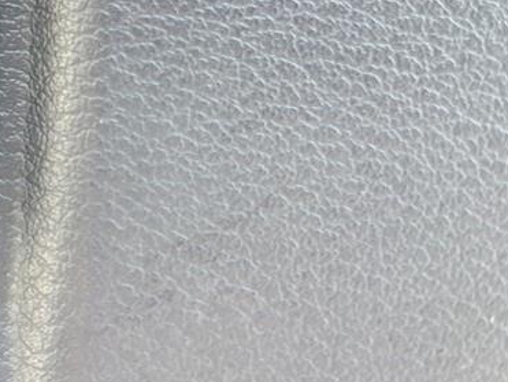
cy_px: -58
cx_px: -557
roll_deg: -5.5
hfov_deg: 14.2
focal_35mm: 112
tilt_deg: +21.9
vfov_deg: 13.0
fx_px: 1645
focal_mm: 5.96
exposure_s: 1/121
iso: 80
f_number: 1.6
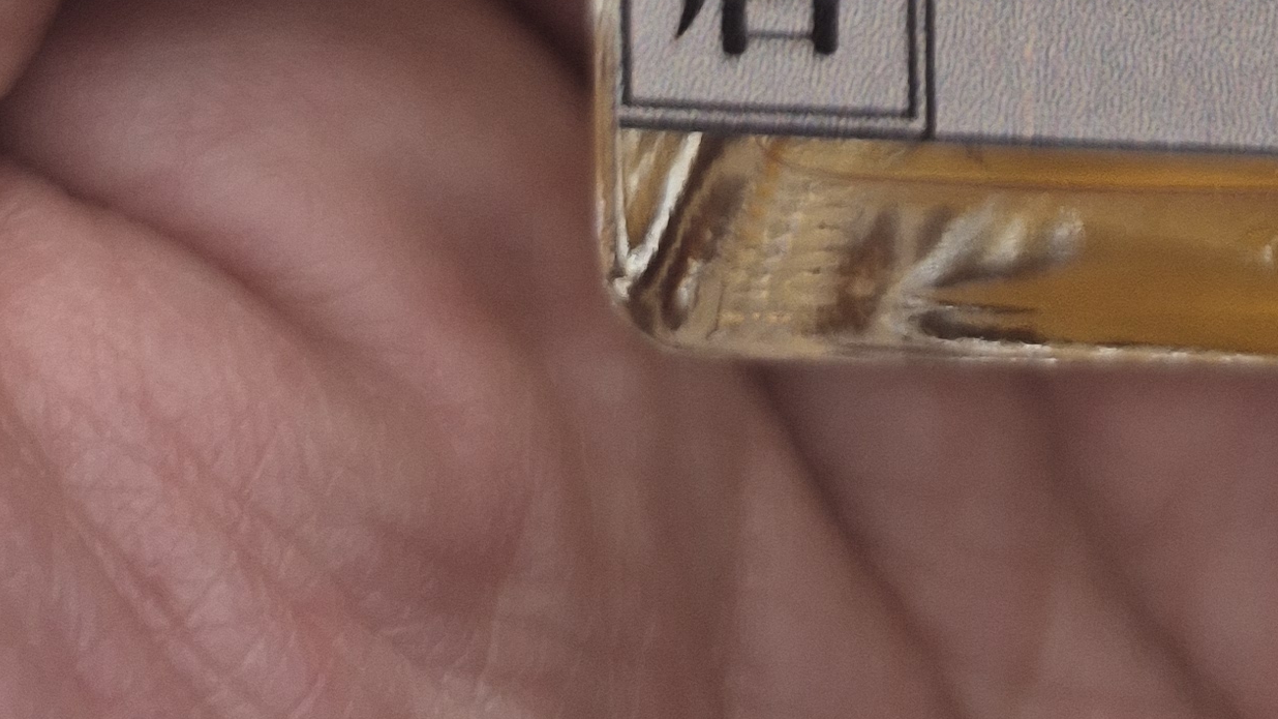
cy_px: -1322
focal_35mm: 81
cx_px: 1427
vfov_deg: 10.9
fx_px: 2745
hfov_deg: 24.4
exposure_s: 1/52
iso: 80
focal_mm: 5.4
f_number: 1.8
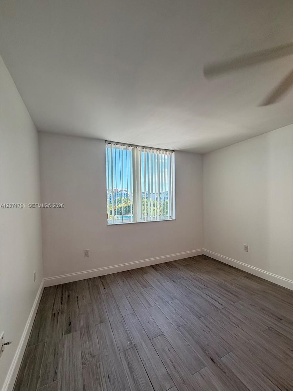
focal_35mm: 15
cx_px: 156
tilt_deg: -1.2
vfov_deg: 98.1
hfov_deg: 81.6
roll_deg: +2.0
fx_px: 169
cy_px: 206
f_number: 2.2
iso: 64
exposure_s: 1/120
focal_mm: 2.22
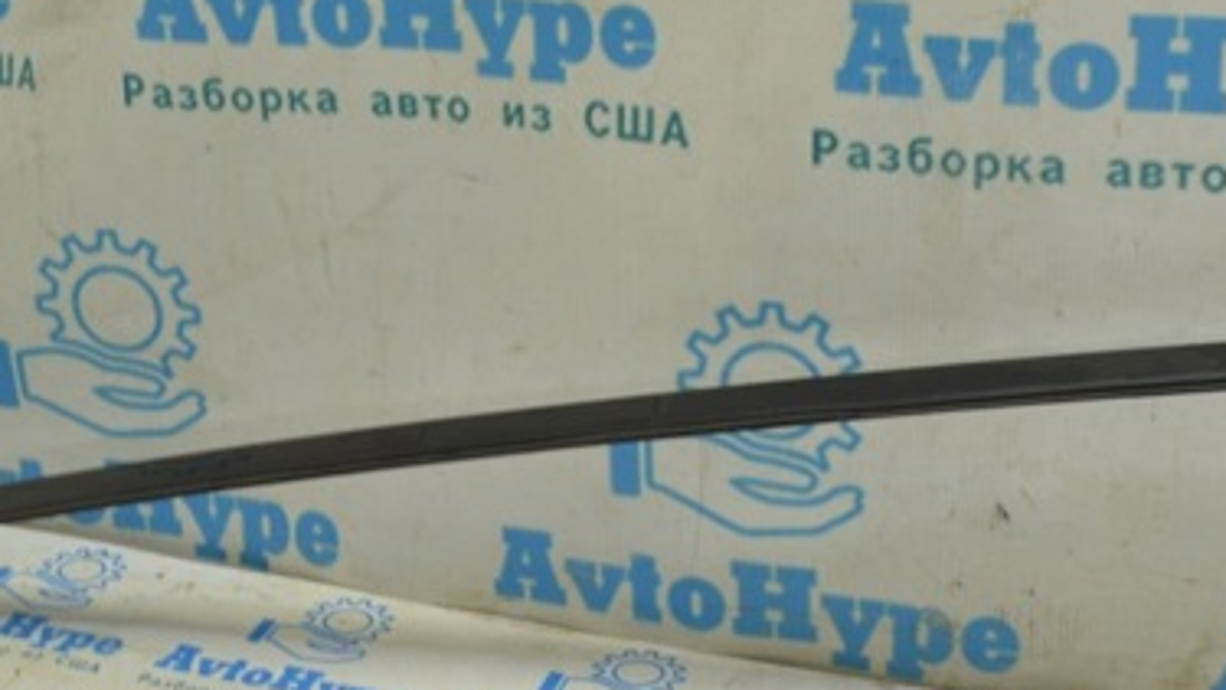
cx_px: 572
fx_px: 2175
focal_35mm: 67
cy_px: 74
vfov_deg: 17.8
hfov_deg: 31.5
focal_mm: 25
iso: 400
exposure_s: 1/20
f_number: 5.6
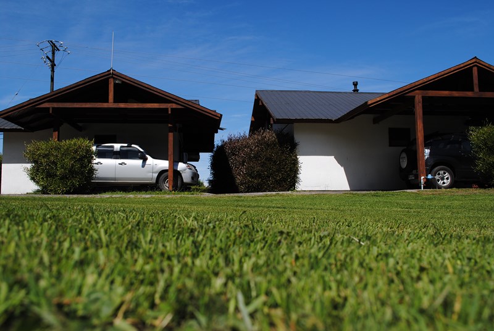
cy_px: 166
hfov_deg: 57.2
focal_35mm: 33
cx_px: 247
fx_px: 453
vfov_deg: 40.1
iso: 100
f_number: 9
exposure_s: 1/320
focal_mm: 22
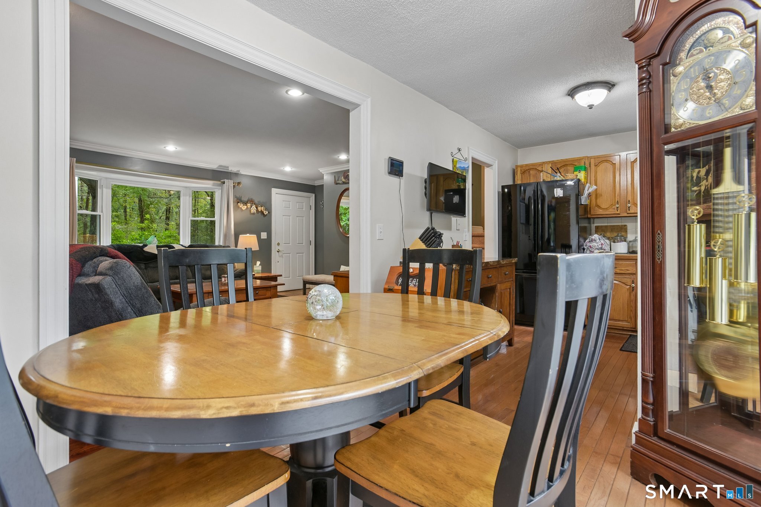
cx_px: 380
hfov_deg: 93.3
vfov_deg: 70.4
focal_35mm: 17
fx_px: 359
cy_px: 254
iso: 400
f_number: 11
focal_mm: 17
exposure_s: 1/5
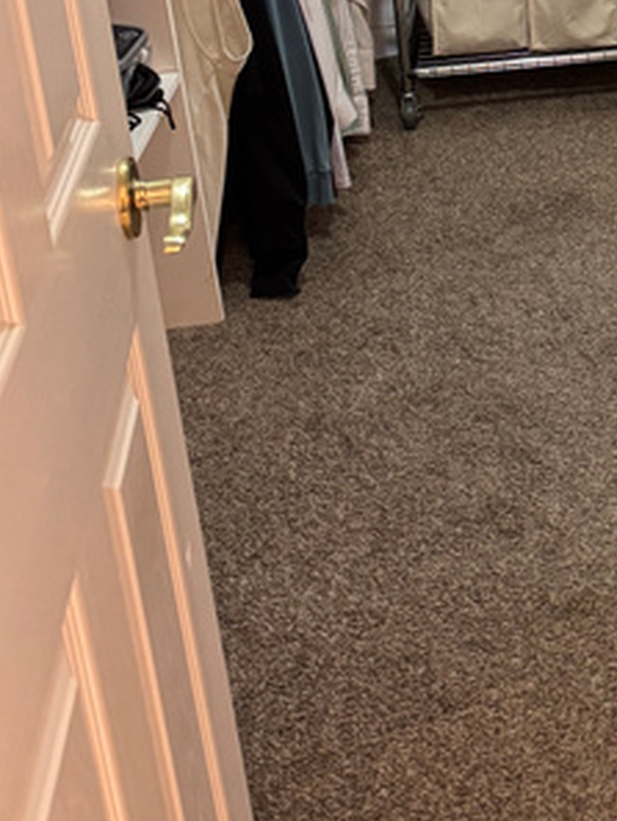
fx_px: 1472
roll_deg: +2.2
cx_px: 755
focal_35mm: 62
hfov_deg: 21.8
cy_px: -58
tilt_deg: -18.6
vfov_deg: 28.6
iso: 400
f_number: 1.78
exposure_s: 1/60
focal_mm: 6.76
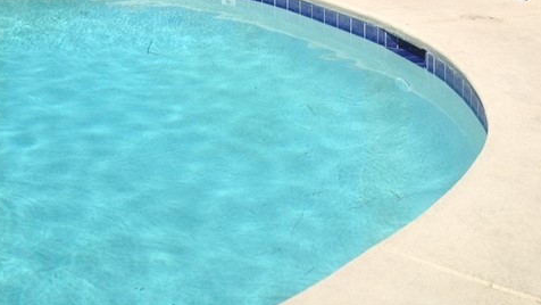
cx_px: 203
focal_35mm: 82
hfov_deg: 25.8
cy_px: -130
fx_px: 1177
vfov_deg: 14.0
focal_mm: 4.28
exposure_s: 1/3247
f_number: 2.4
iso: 50
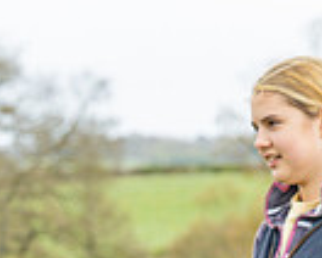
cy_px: 526
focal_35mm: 551
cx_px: 107
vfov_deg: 2.8
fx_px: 5259
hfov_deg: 3.5
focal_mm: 115
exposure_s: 1/1600
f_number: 4
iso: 400
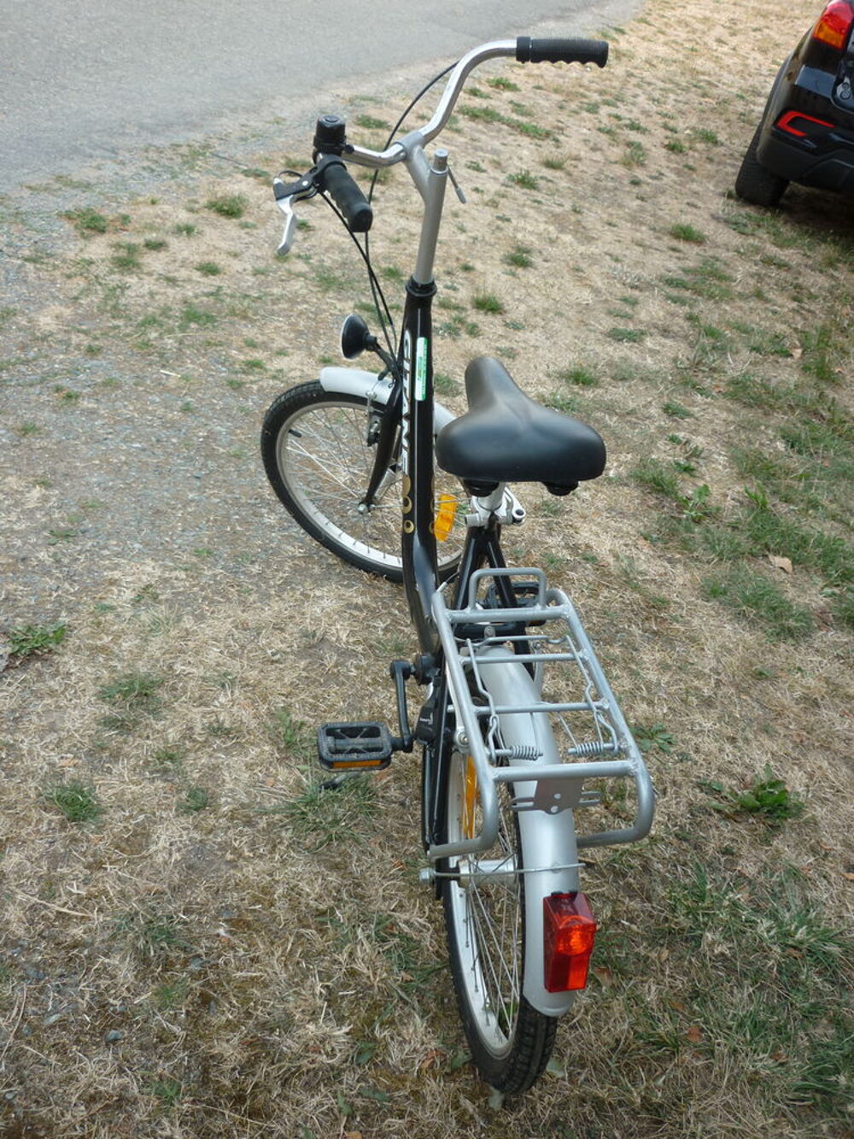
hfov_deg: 43.0
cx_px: 427
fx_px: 1085
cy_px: 570
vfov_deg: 55.3
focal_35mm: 33
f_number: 2.8
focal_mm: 5.5
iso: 80
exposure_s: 1/200
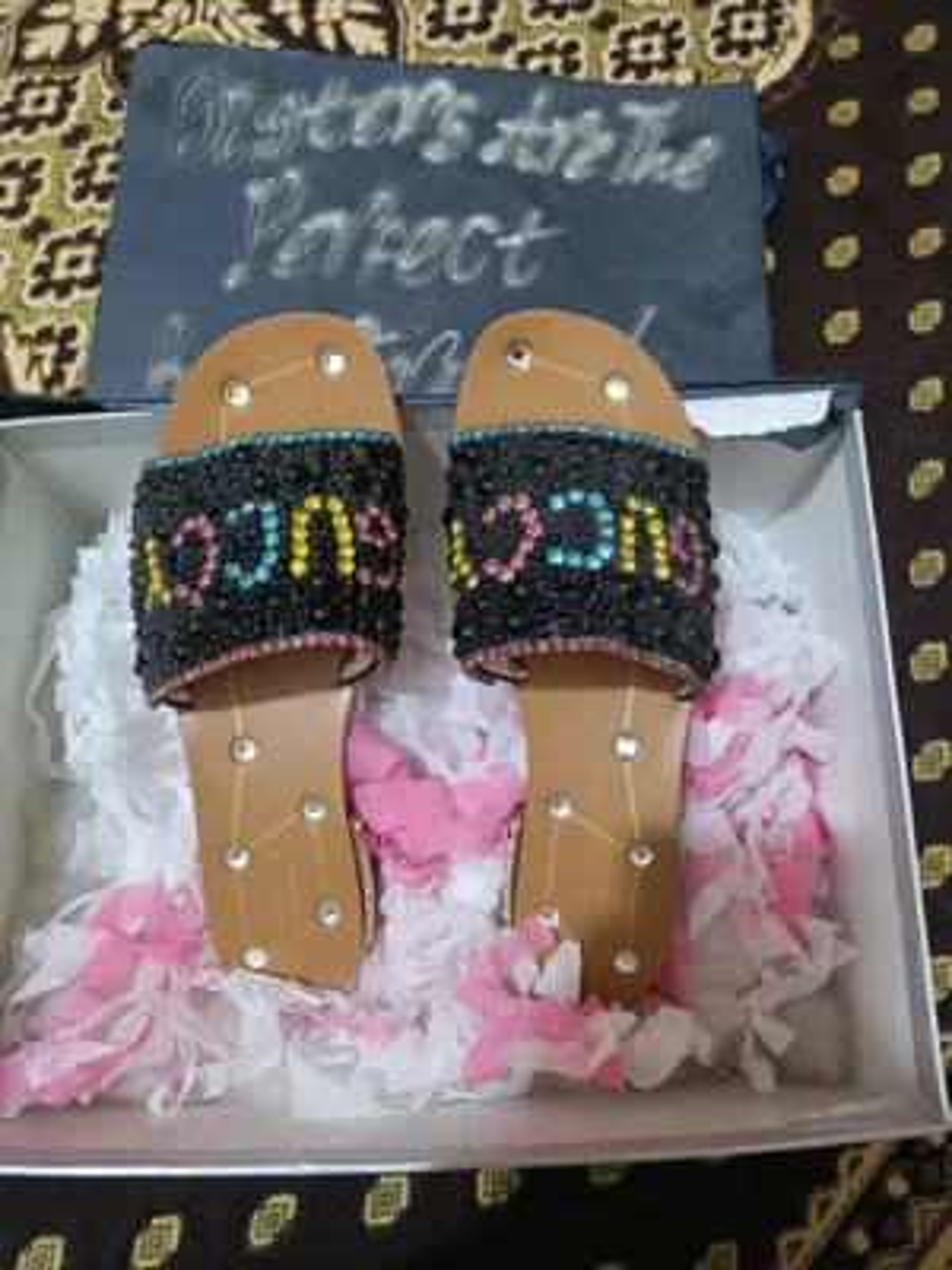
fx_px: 917
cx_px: 476
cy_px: 635
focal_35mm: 25
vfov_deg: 69.4
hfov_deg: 54.9
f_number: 1.7
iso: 2500
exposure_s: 1/25
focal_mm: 4.7
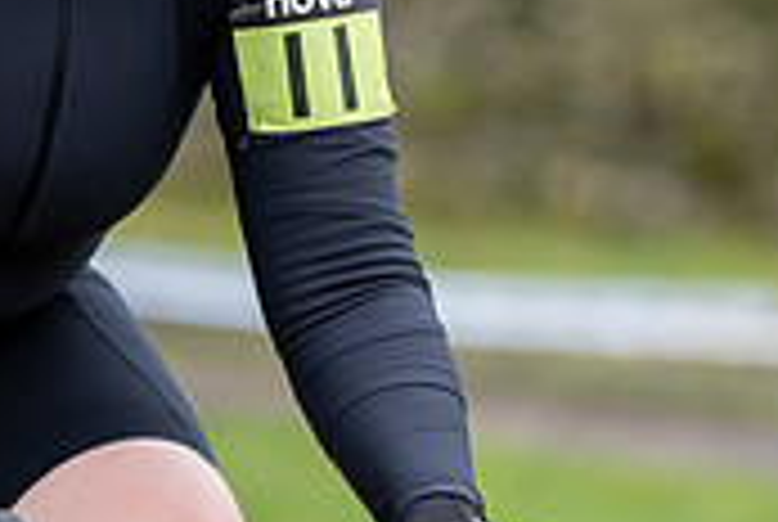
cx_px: 135
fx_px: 11820
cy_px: -245
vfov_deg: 2.5
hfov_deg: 3.8
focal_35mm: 546
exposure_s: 1/1000
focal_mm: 163
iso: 1600
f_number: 3.2
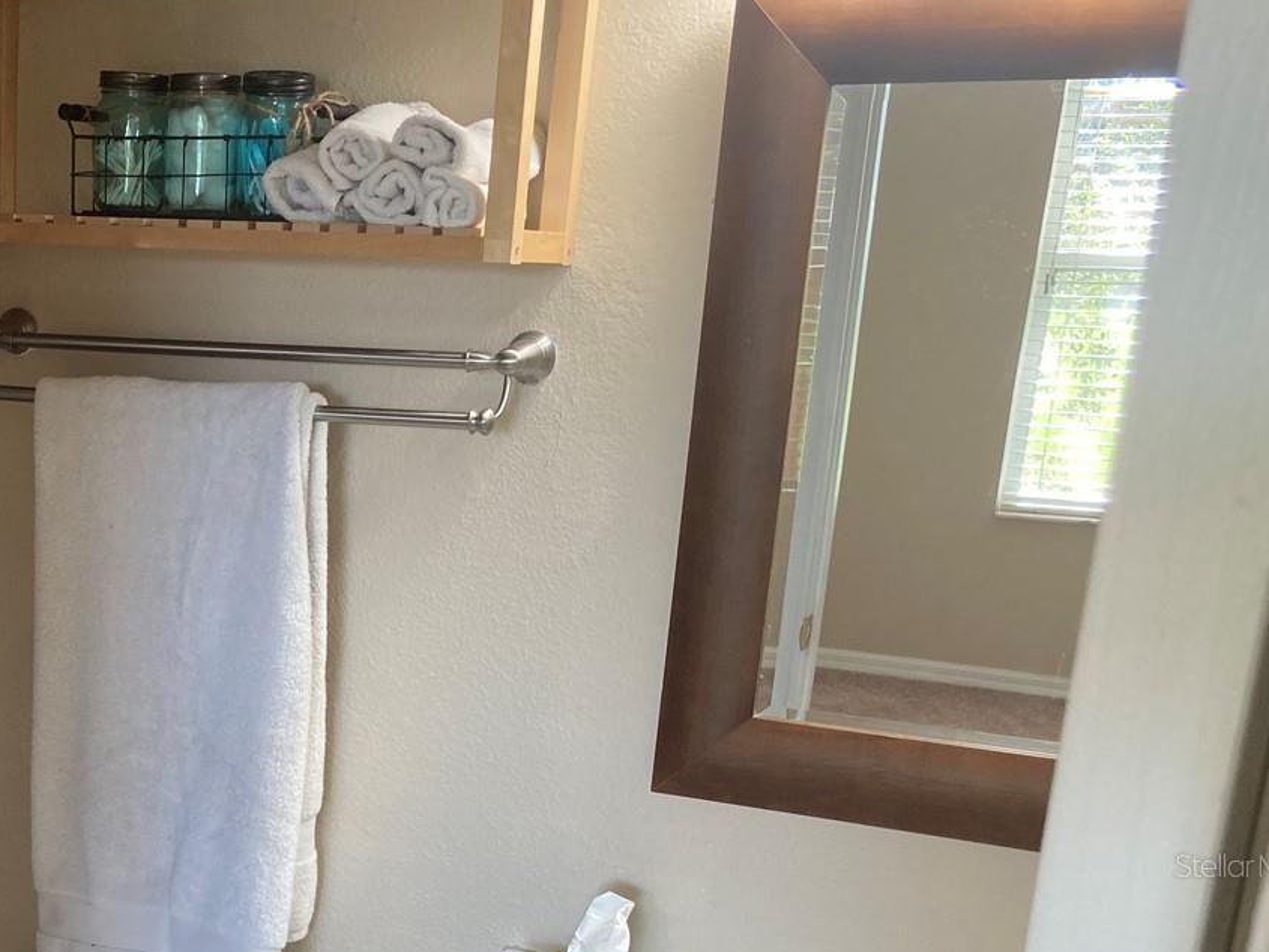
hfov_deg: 34.1
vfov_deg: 26.6
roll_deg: -1.8
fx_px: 1943
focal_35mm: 53
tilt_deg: -16.6
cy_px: 865
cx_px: 116
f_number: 1.8
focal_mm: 3.99
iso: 50
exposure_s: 1/60
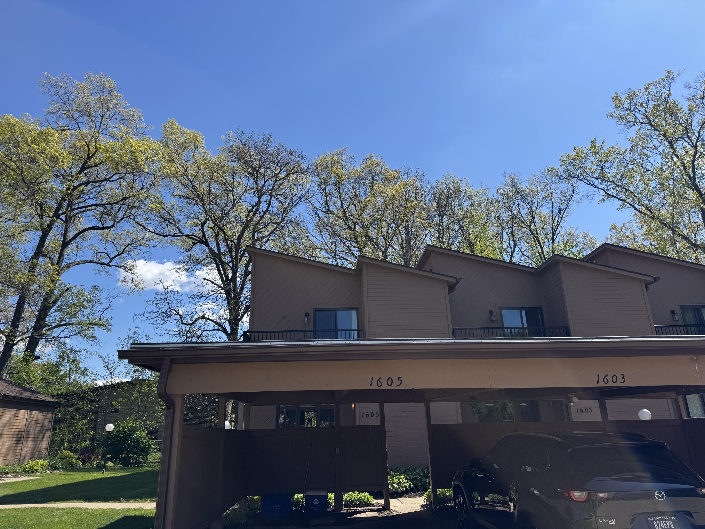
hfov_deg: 71.6
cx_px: 352
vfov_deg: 56.8
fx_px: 489
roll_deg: +2.0
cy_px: 264
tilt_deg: +18.7
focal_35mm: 24
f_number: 1.78
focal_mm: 6.76
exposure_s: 1/4310
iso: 80
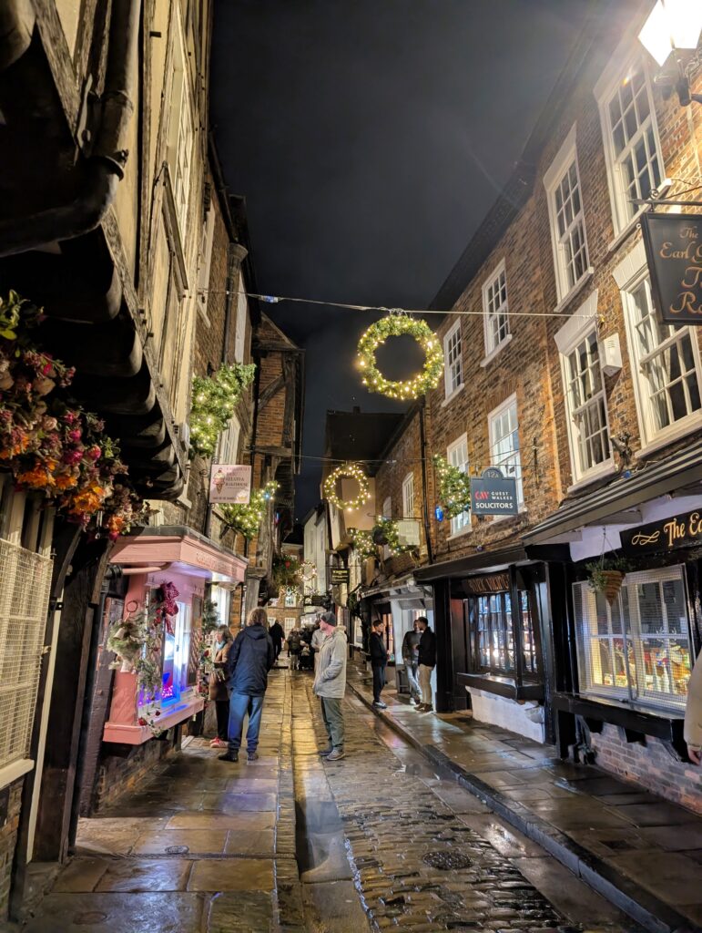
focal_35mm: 24
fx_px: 647
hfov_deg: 56.9
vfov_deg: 71.5
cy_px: 466
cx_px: 351
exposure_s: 1/50
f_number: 1.68
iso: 449
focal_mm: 6.9
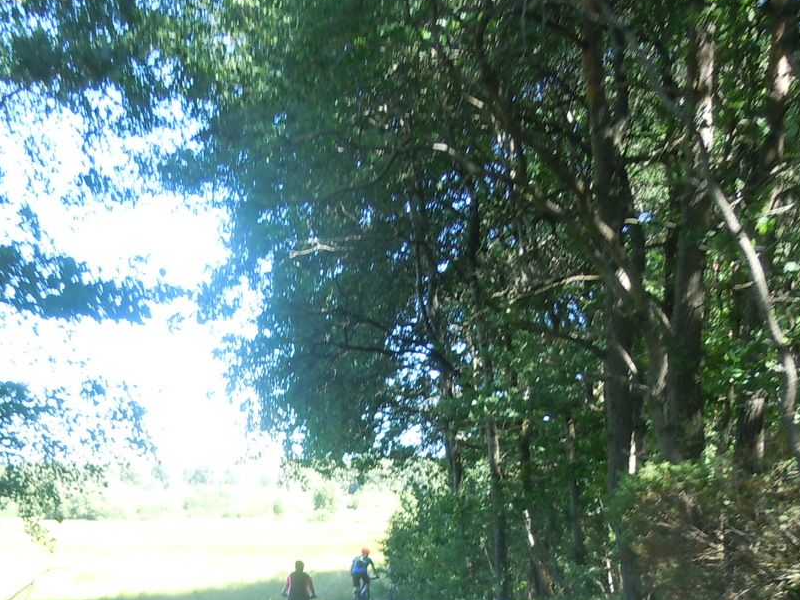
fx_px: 1387
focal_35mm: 60
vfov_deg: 23.5
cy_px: 585
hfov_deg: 31.9
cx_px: 271
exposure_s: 1/60
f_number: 3.5
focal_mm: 5.4
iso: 125
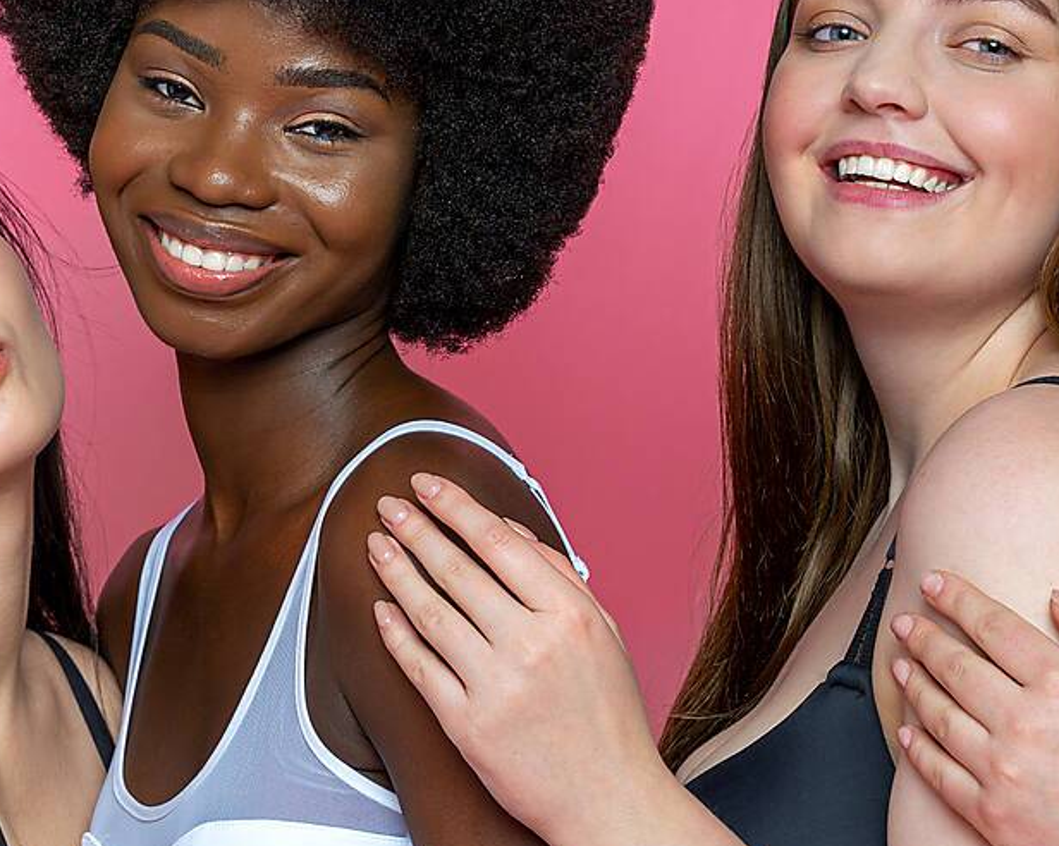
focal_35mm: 140
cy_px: 474
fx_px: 4385
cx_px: 612
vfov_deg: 11.0
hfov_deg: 13.8
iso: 100
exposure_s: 1/160
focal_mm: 51
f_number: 5.6
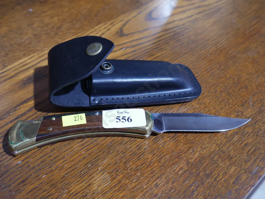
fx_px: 306
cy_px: 100
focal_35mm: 40
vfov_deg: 36.0
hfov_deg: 46.8
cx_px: 132
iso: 1000
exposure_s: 1/60
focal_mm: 20
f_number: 4.4
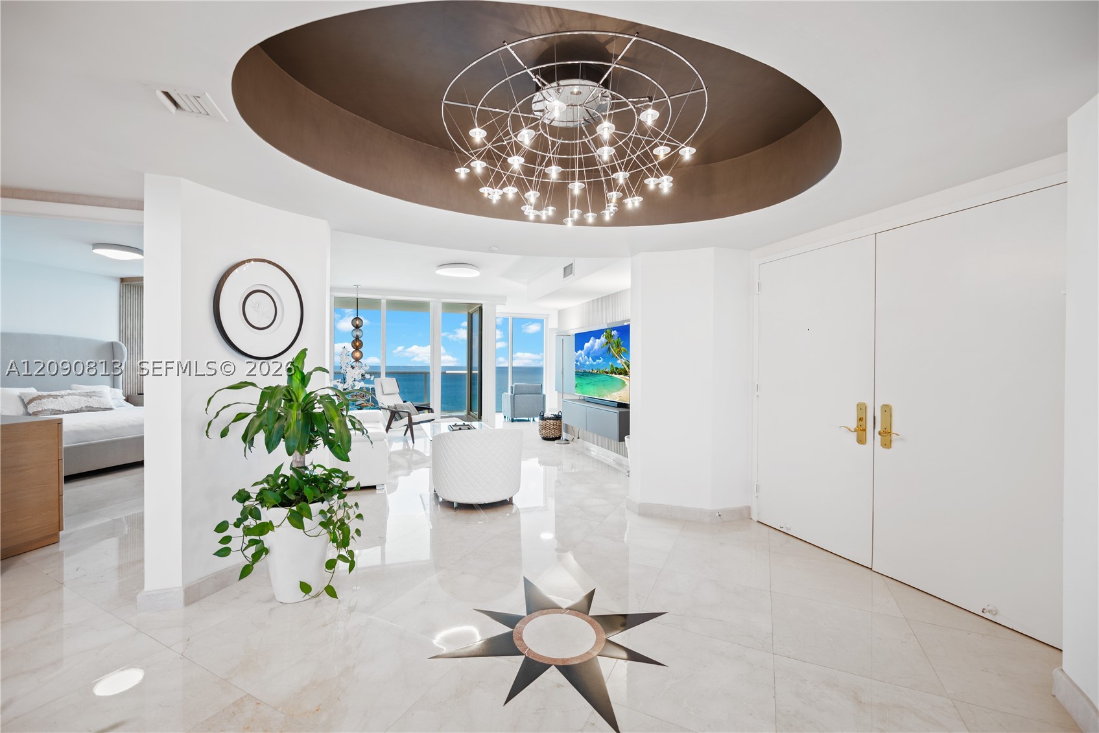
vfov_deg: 81.2
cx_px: 550
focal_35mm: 14
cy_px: 366
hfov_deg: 104.2
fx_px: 427
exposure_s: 1/15
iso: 100
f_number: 2.8
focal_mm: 14
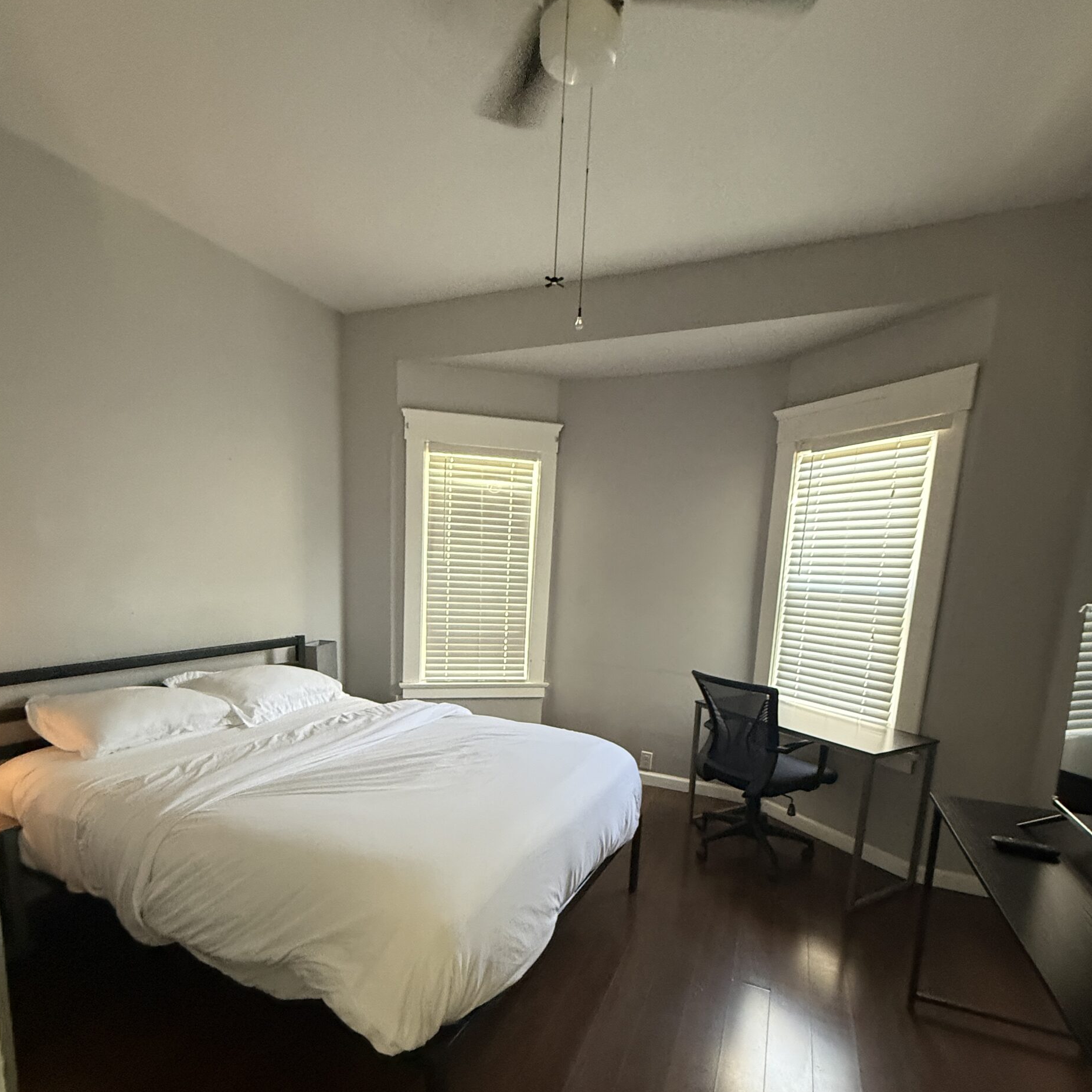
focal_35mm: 17
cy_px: 669
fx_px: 607
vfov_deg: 82.7
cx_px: 536
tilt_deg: -4.0
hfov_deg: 84.0
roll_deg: -1.7
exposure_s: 1/60
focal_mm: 2.22
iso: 640
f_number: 2.2
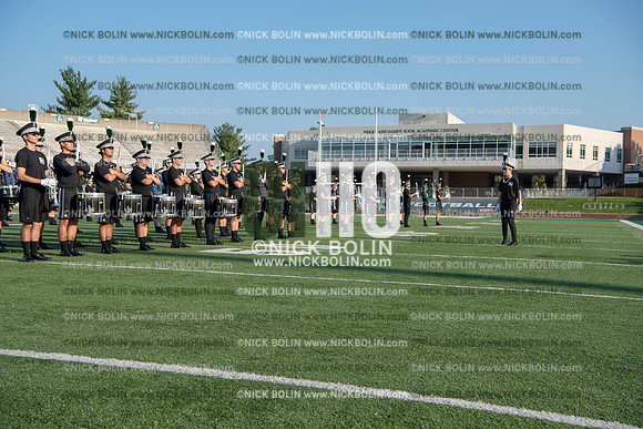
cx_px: 322
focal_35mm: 40
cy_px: 214
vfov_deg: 33.4
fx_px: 715
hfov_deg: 48.4
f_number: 5.6
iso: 100
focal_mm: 40
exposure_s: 1/500
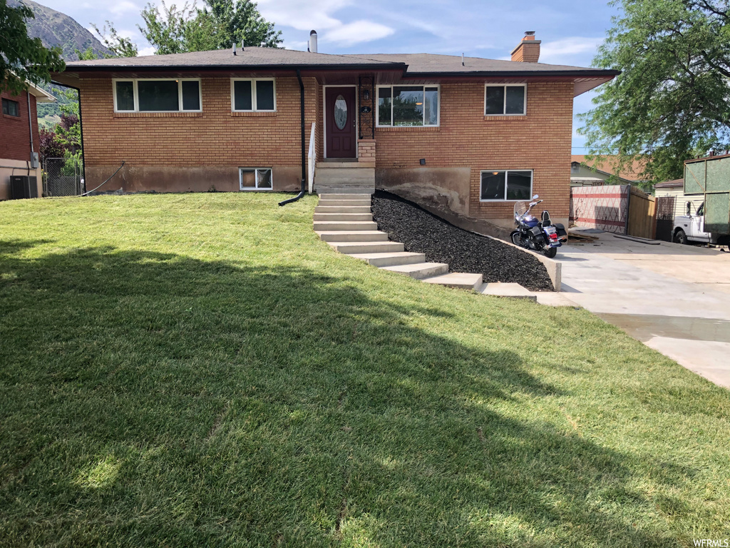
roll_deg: +0.4
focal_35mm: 28
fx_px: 590
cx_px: 365
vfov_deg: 49.7
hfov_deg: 63.4
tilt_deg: -6.3
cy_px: 274
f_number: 1.8
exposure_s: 1/941
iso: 20
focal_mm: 3.99
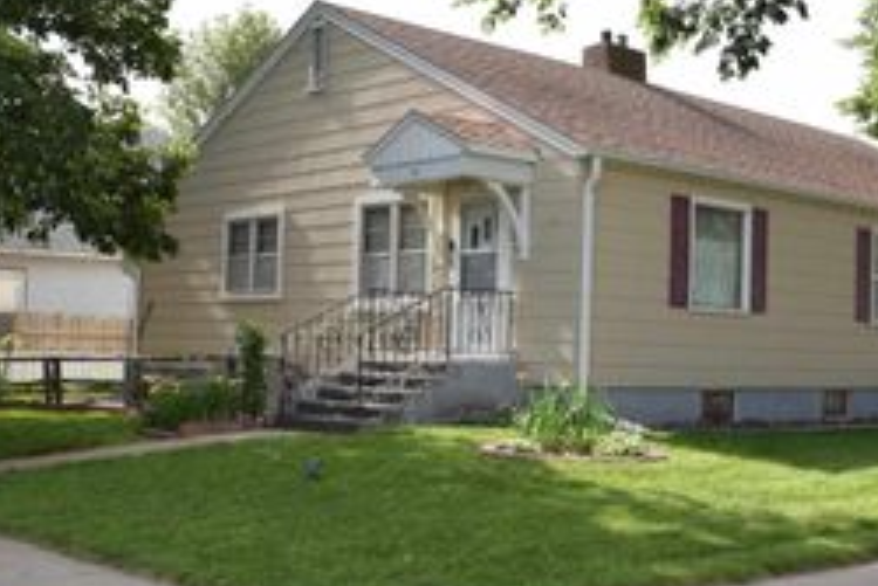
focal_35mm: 51
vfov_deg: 26.5
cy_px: 314
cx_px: 495
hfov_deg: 38.8
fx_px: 1245
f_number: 6.3
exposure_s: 1/160
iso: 100
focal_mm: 17
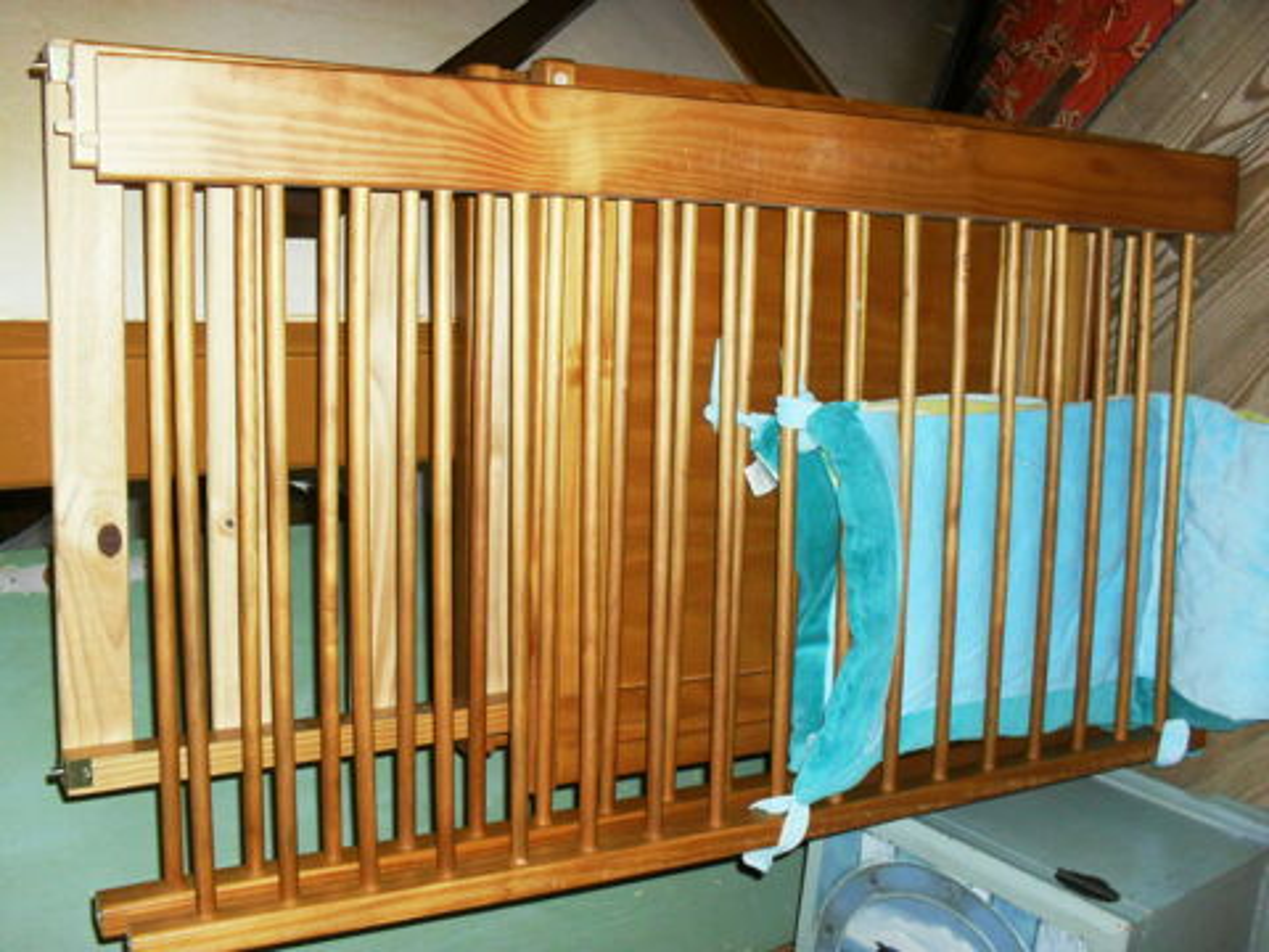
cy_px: 476
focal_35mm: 35
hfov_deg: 52.6
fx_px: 1283
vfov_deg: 40.7
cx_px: 634
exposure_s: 1/45
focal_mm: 6.3
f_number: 3.2
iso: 200
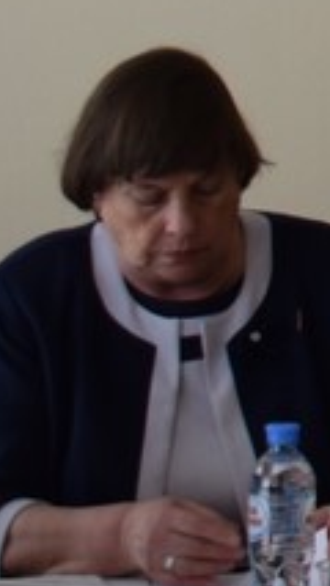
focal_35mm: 289
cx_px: 1350
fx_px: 4490
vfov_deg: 7.3
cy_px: -300
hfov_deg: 3.9
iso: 500
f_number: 4.5
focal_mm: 34
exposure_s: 1/60
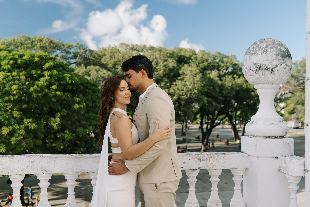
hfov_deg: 43.6
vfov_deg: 29.9
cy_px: 104
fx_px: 387
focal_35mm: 45
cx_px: 155
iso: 100
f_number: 2.5
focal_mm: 30
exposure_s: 1/800
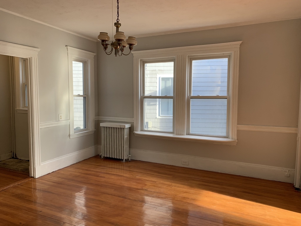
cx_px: 150
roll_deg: -0.6
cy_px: 113
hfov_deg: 67.3
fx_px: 226
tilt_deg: -5.4
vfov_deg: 53.1
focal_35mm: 26
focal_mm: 4.25
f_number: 1.8
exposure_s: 1/121
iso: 80
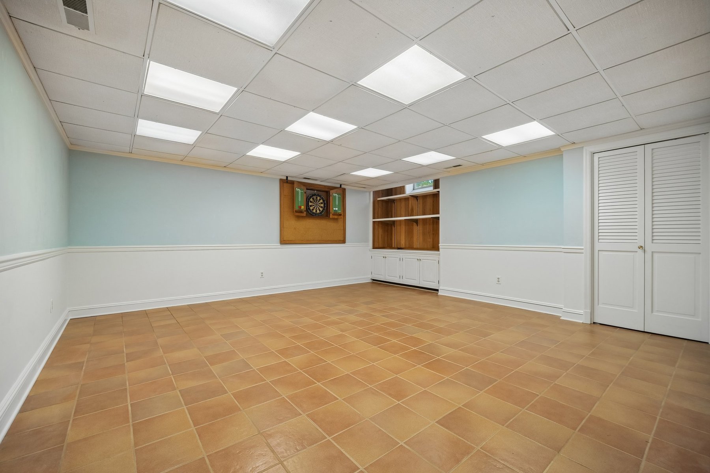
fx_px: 473
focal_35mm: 24
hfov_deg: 73.7
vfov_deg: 53.1
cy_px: 236
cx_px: 355
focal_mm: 24
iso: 640
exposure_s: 1/25
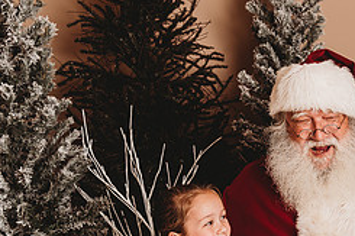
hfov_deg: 21.8
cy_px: 232
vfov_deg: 14.9
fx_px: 887
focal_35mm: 90
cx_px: 352
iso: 100
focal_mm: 38
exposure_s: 1/160
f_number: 4
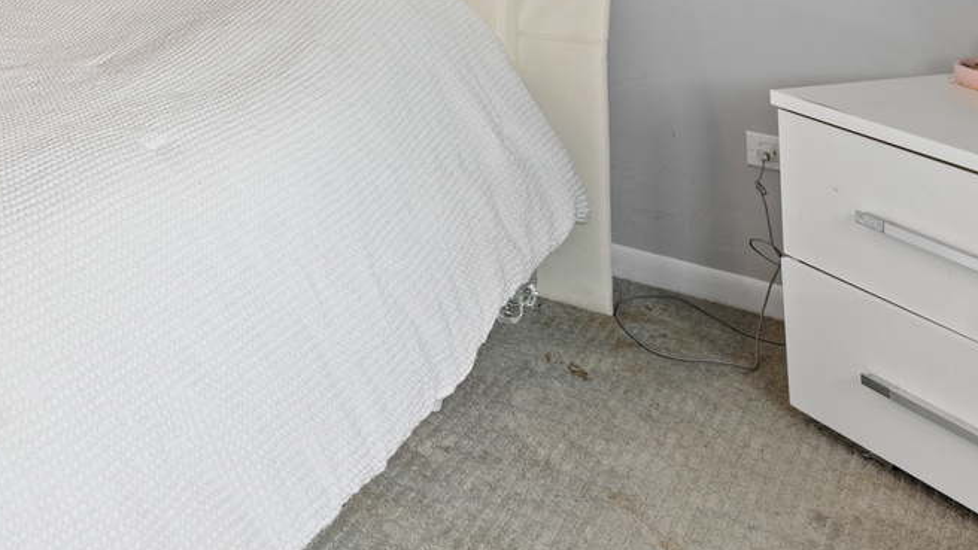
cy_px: -143
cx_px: -101
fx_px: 1141
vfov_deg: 24.1
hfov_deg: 38.3
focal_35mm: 44
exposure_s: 1/2
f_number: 8
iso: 320
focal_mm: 17
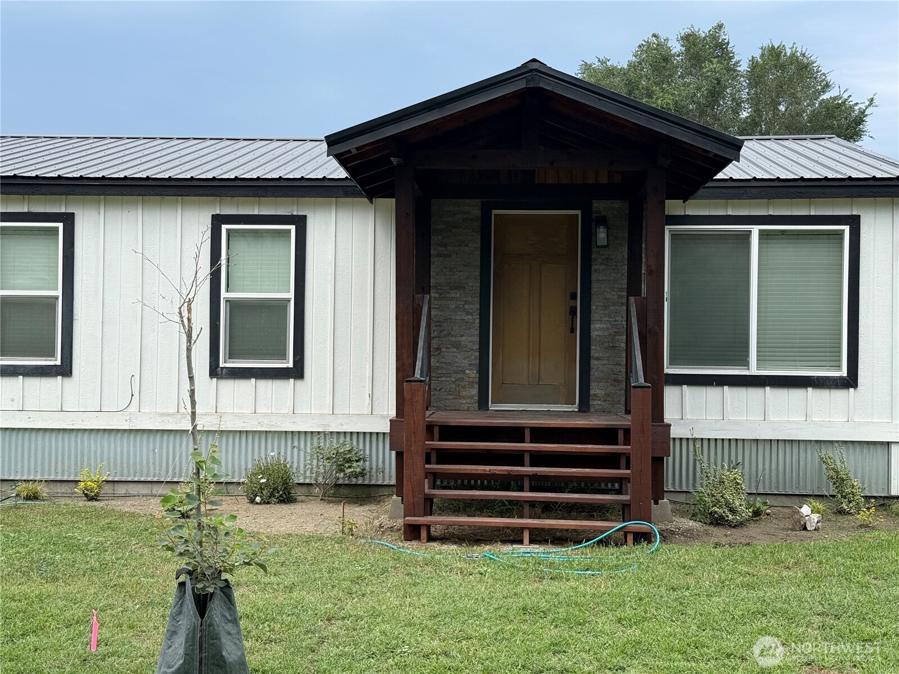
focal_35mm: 48
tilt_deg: +1.8
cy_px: 337
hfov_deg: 39.7
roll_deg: -0.8
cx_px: 450
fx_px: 1247
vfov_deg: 30.3
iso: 64
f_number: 1.78
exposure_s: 1/1678
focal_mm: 6.76
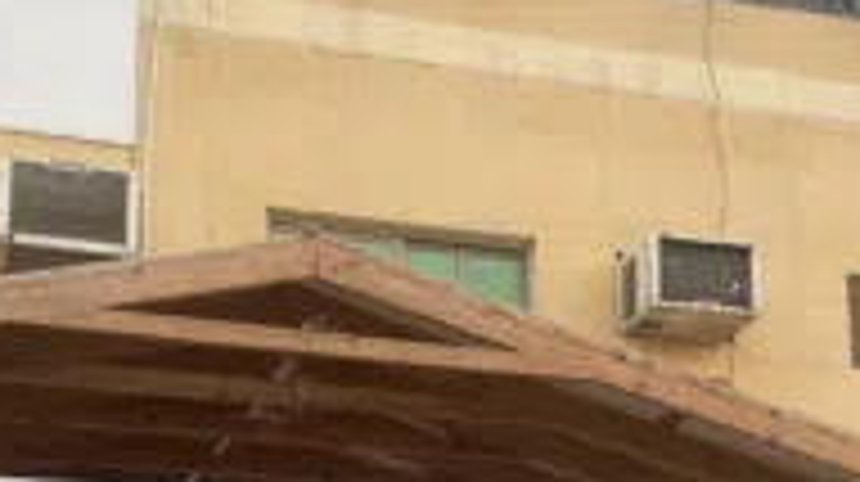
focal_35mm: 95
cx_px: 698
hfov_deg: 22.2
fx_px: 2164
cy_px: 568
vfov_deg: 12.4
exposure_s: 1/122
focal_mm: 4.25
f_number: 1.8
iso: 64
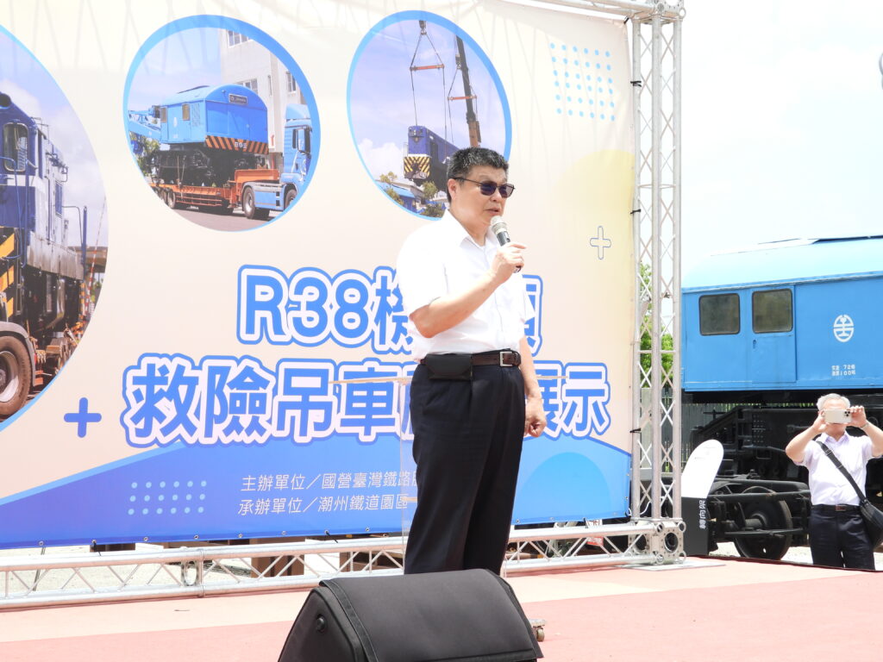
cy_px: 331
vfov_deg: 21.0
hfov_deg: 27.8
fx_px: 1786
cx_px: 442
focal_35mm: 70
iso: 100
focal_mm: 12.6
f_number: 3.5
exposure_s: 1/640
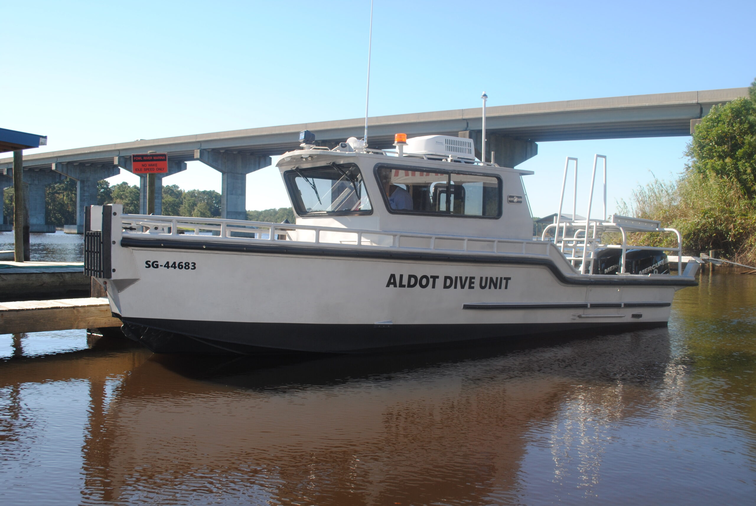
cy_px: 253
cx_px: 378
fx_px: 757
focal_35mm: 36
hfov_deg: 53.1
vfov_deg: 37.0
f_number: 7.1
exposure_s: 1/200
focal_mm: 24
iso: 100
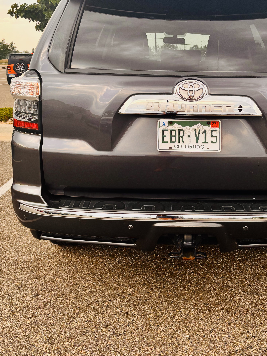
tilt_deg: -12.2
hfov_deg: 37.3
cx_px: 178
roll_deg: +1.1
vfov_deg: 48.5
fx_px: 391
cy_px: 135
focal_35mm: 38
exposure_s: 1/550
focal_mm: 5.96
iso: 50
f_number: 1.6
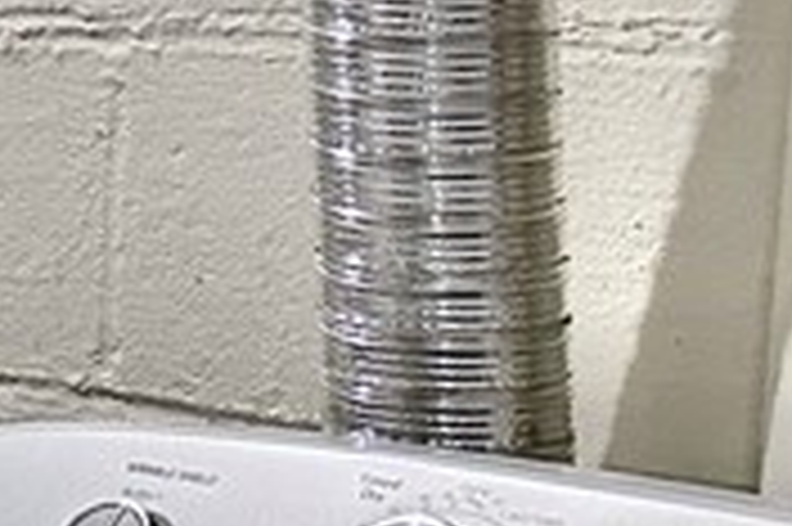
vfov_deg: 9.4
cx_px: -1125
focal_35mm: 145
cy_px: 398
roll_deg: -3.1
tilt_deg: -7.6
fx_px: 3187
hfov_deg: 11.6
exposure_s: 1/60
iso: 500
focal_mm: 6.86
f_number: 1.78
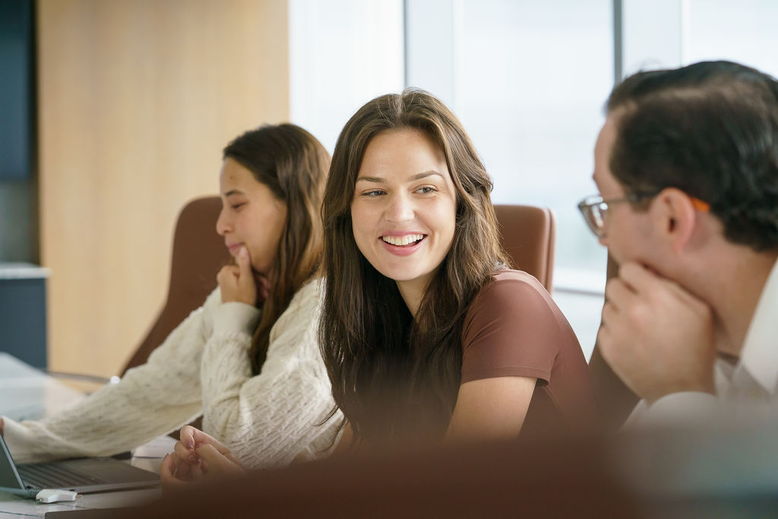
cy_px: 260
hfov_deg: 21.7
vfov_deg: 14.6
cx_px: 389
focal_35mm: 94
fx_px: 2032
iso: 3200
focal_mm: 94
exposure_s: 1/800
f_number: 4
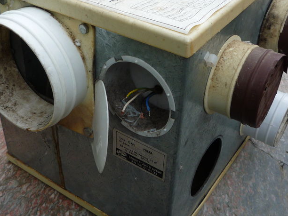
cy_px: 78
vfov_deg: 29.5
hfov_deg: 38.9
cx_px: 136
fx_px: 408
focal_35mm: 49
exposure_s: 1/320
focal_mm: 5.2
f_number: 4
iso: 100
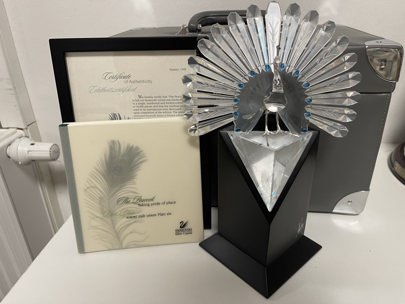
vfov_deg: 54.9
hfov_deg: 69.4
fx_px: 292
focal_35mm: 25
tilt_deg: -28.3
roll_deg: +0.8
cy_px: 152
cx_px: 202
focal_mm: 5.1
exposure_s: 1/50
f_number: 1.6
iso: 125
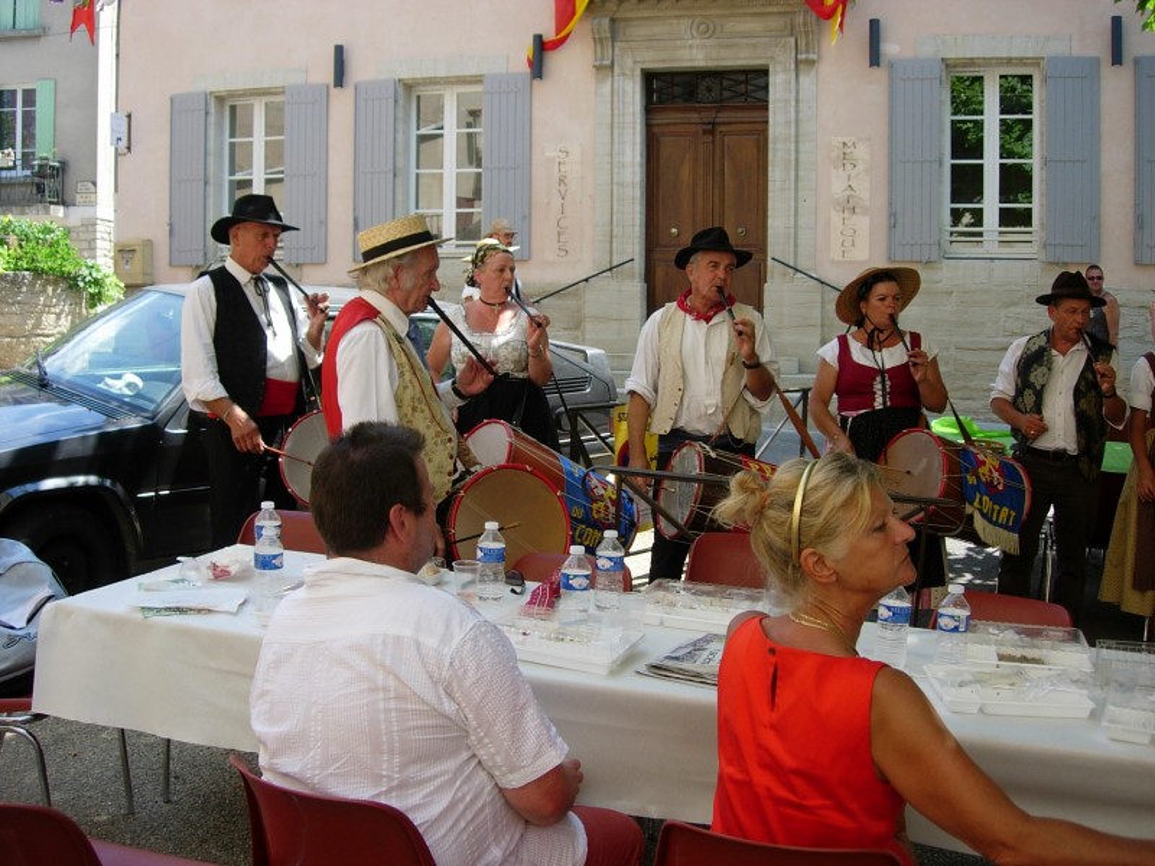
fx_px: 1268
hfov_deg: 49.0
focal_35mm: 38
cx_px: 578
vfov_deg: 37.7
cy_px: 433
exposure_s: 1/443
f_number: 2.8
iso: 64
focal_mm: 7.8
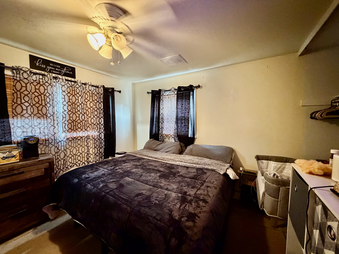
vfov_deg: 85.7
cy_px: 127
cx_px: 170
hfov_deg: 102.1
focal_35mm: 14
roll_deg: +0.1
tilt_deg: -3.0
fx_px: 137
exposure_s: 1/40
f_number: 2.2
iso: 1250
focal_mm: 2.22
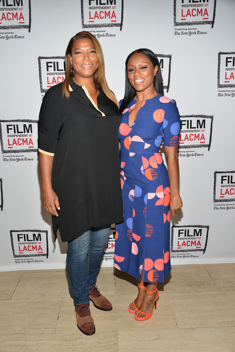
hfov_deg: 41.1
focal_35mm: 32
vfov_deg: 58.7
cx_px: 118
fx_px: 313
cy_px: 176
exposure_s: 1/160
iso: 640
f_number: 6.3
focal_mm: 32
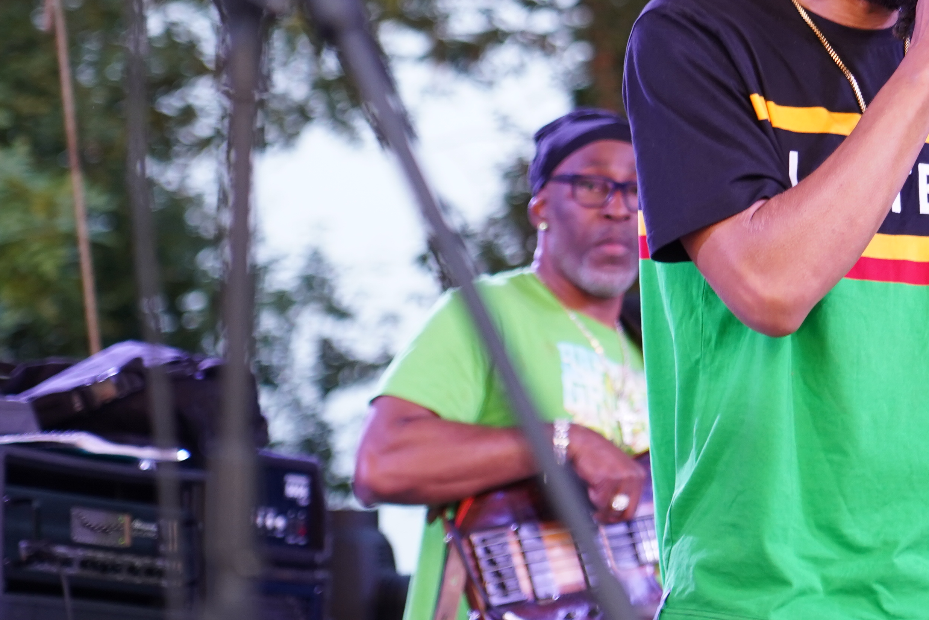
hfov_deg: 8.1
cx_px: 839
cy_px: -61
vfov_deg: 5.4
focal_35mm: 255
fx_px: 6579
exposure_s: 1/160
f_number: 4
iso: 1000
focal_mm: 105
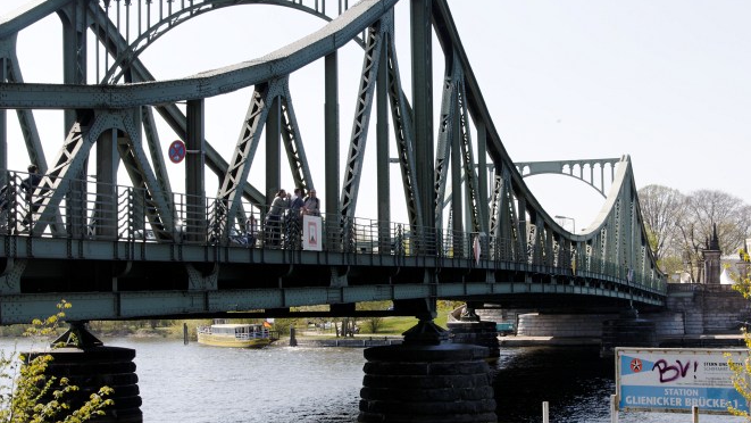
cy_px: 247
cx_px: 453
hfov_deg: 34.3
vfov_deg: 19.8
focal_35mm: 61
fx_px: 1211
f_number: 16
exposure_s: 1/100
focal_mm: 25
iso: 200
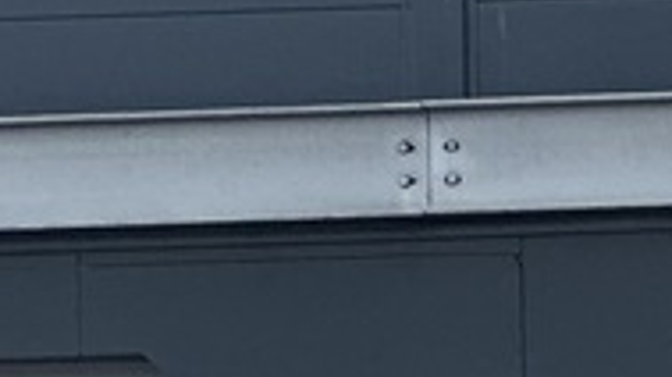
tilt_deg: +2.1
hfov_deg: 3.4
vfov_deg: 1.9
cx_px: 1095
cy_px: 1362
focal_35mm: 640
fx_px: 11396
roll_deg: +1.4
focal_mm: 9
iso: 32
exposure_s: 1/479
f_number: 2.8
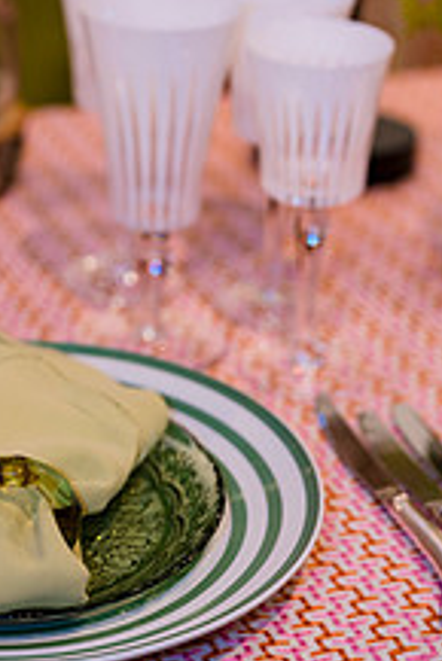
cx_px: 37
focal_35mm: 114
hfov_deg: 11.9
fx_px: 2096
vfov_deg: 17.9
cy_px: 189
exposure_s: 1/125
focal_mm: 55
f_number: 2.2
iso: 200
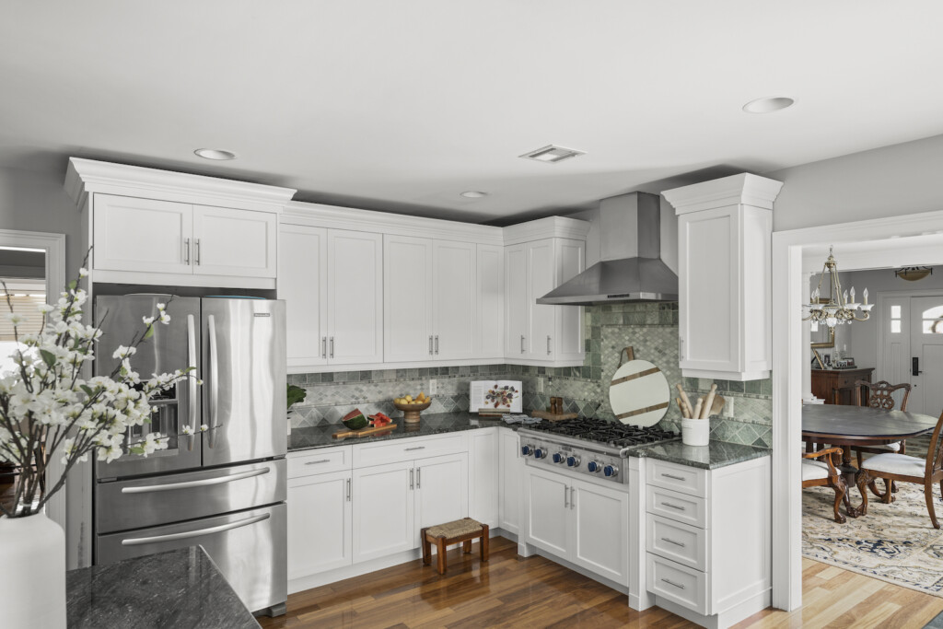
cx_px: 472
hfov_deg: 78.6
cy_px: 314
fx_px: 576
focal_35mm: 22
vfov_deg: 57.2
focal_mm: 22
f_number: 8
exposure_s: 1
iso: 200
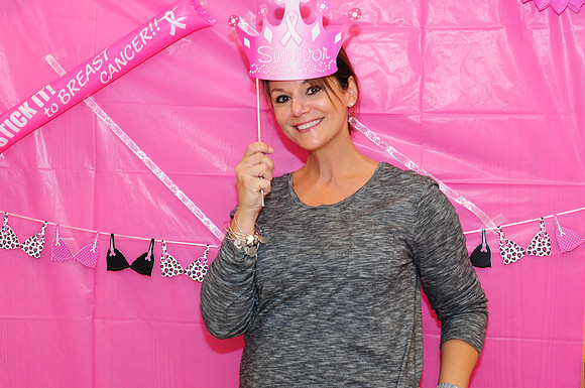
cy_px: 194
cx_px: 292
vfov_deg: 20.1
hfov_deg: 29.9
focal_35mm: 68
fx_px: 1095
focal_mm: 45
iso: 640
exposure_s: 1/60
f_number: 5.6
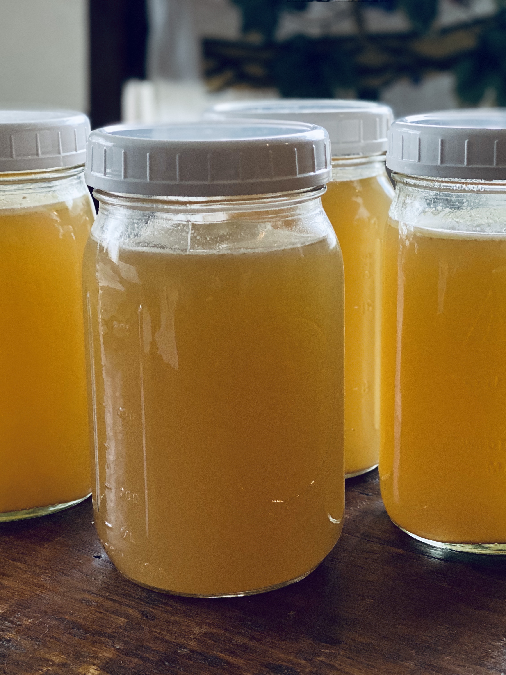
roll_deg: +0.4
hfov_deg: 21.0
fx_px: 1364
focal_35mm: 70
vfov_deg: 27.8
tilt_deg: -12.9
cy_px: 339
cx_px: 287
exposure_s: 1/107
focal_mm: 6
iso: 250
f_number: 2
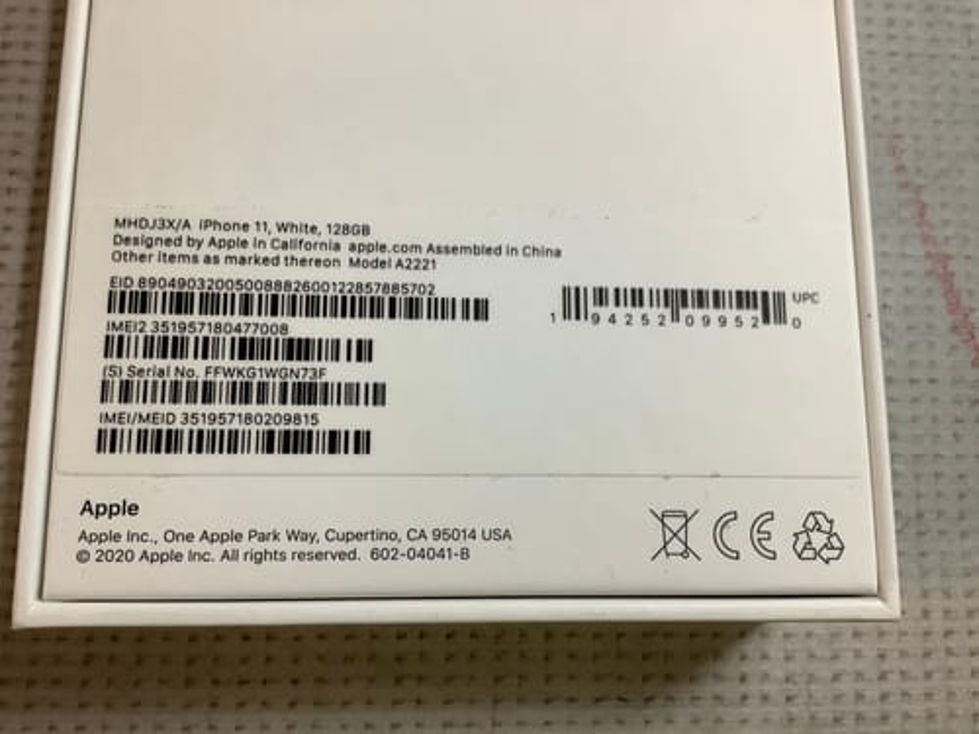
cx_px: 490
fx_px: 877
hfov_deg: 58.4
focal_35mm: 31
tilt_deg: -79.7
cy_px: 367
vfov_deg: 45.4
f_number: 2.4
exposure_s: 1/50
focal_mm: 3.3
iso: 64
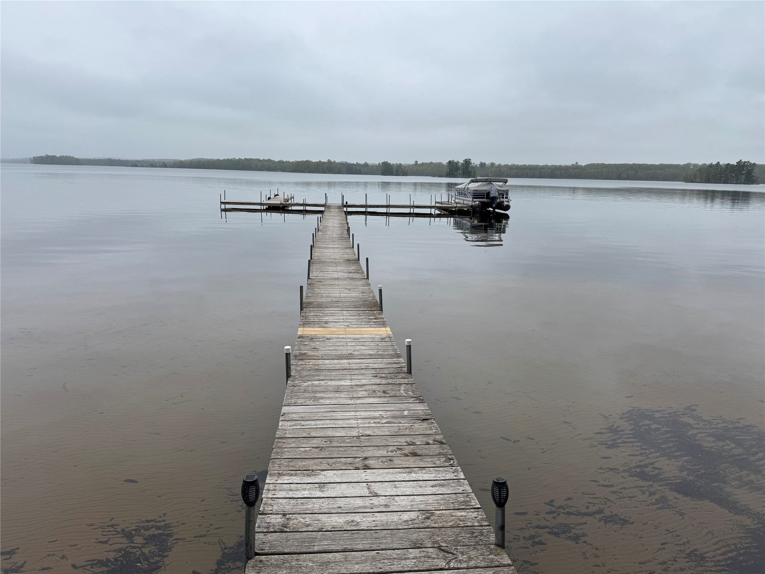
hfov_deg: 71.6
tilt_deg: -12.6
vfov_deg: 56.8
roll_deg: -1.8
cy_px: 287
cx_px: 382
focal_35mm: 24
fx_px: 530
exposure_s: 1/1215
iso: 80
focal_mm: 6.76
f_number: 1.78
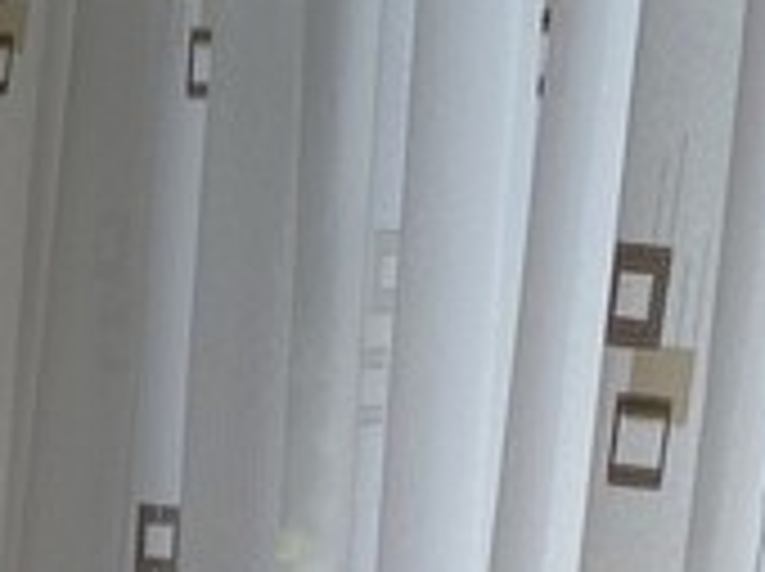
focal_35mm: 157
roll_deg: -3.0
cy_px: 914
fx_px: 3465
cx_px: -158
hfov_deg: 12.3
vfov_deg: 9.1
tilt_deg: -10.8
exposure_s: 1/327
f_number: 1.8
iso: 32
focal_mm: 4.25
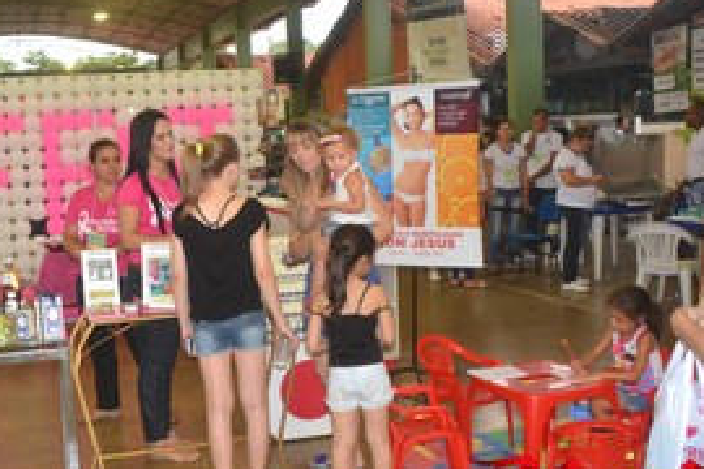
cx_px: 240
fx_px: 978
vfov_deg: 27.0
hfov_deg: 39.2
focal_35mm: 50
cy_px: 229
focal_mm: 20
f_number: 3.5
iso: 1000
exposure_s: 1/60
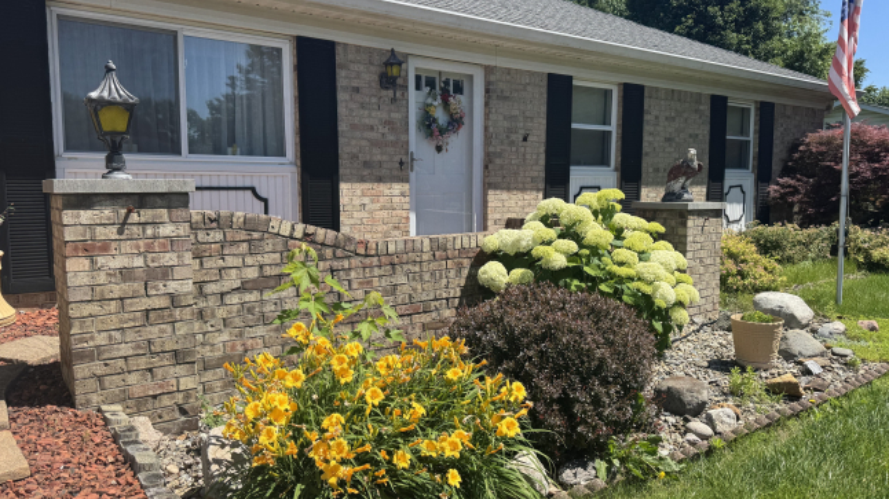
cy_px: 256
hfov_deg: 69.9
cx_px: 456
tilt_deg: -6.3
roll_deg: +1.6
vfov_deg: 42.9
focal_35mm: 27
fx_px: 636
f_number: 1.78
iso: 80
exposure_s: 1/2959
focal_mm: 6.76
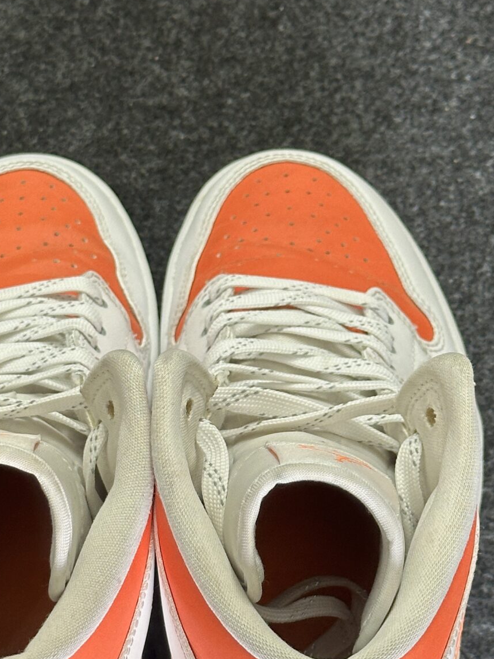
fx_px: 2036
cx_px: 185
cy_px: 497
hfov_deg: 13.8
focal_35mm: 107
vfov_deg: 18.3
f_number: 1.78
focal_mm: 6.86
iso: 125
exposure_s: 1/50
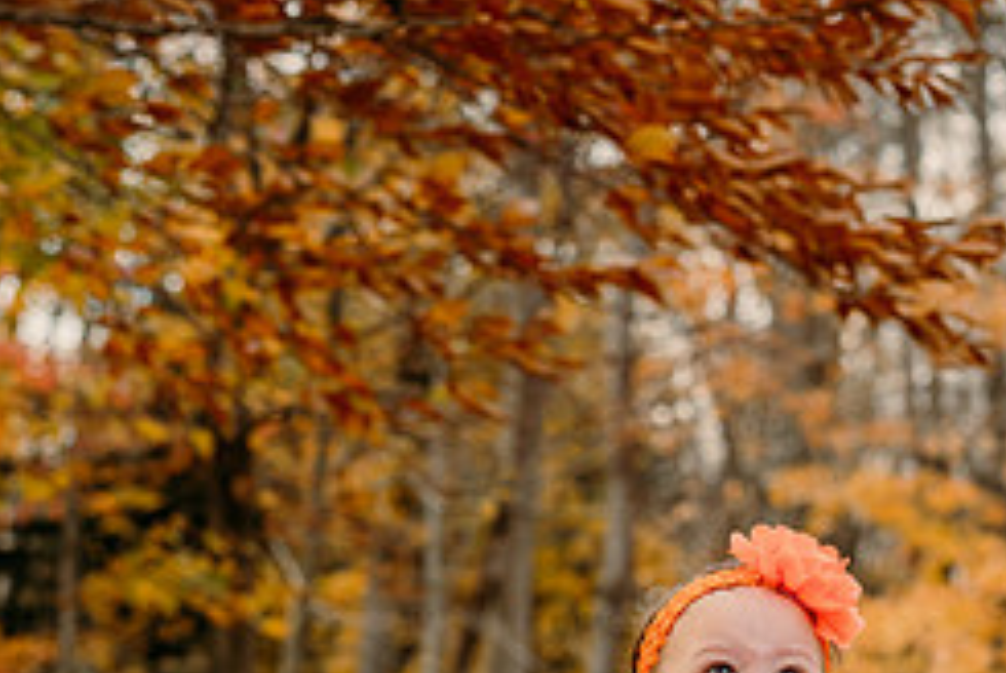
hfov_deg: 20.9
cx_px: 655
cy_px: 643
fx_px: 2714
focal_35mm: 97
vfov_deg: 14.0
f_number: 2.2
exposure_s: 1/500
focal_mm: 35
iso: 250
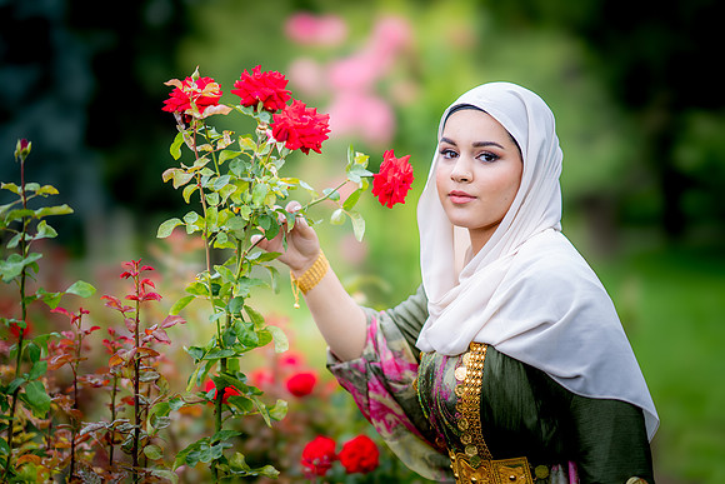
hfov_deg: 23.9
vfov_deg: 16.1
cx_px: 362
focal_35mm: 85
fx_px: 1712
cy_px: 242
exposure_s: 1/1250
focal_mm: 85
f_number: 1.4
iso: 100
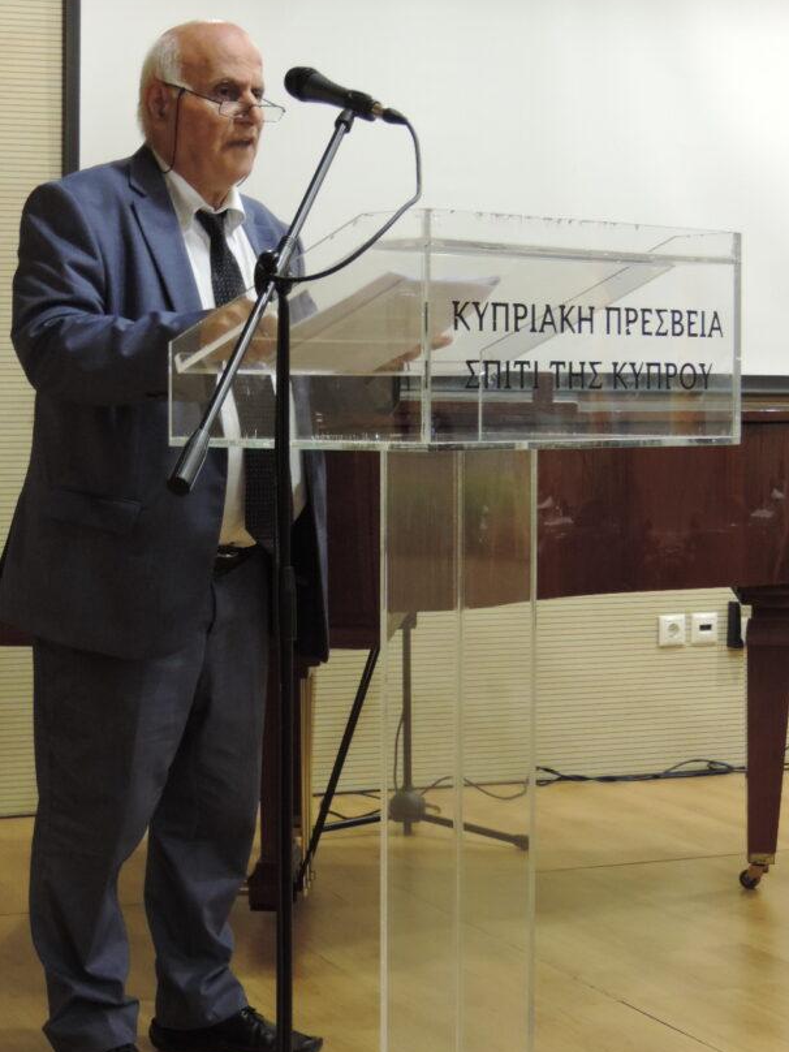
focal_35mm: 76
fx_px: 2310
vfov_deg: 25.7
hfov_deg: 19.3
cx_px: 290
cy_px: 526
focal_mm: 10.7
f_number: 3.7
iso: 560
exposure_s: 1/15
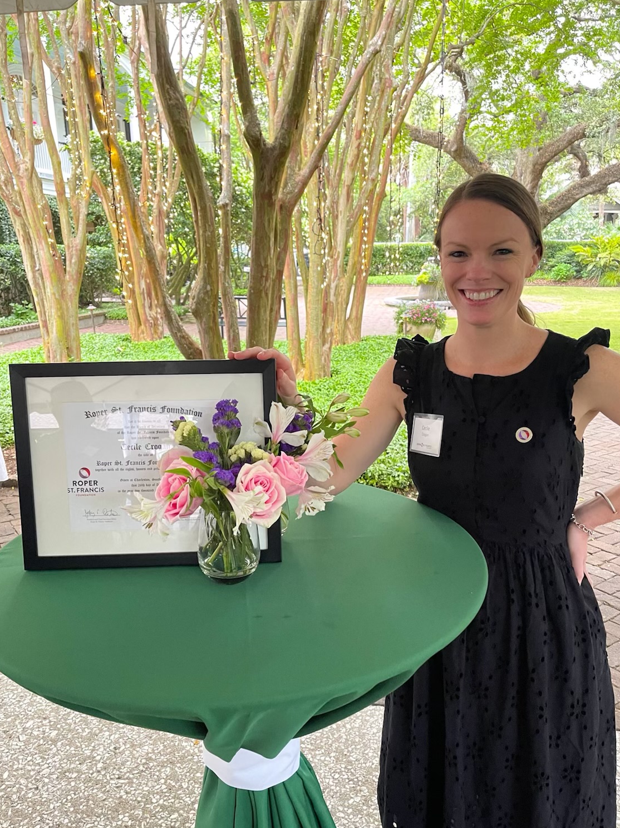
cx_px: 312
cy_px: 442
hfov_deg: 49.7
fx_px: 669
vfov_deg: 63.4
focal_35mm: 28
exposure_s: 1/60
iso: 200
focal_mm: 5.1
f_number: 1.6
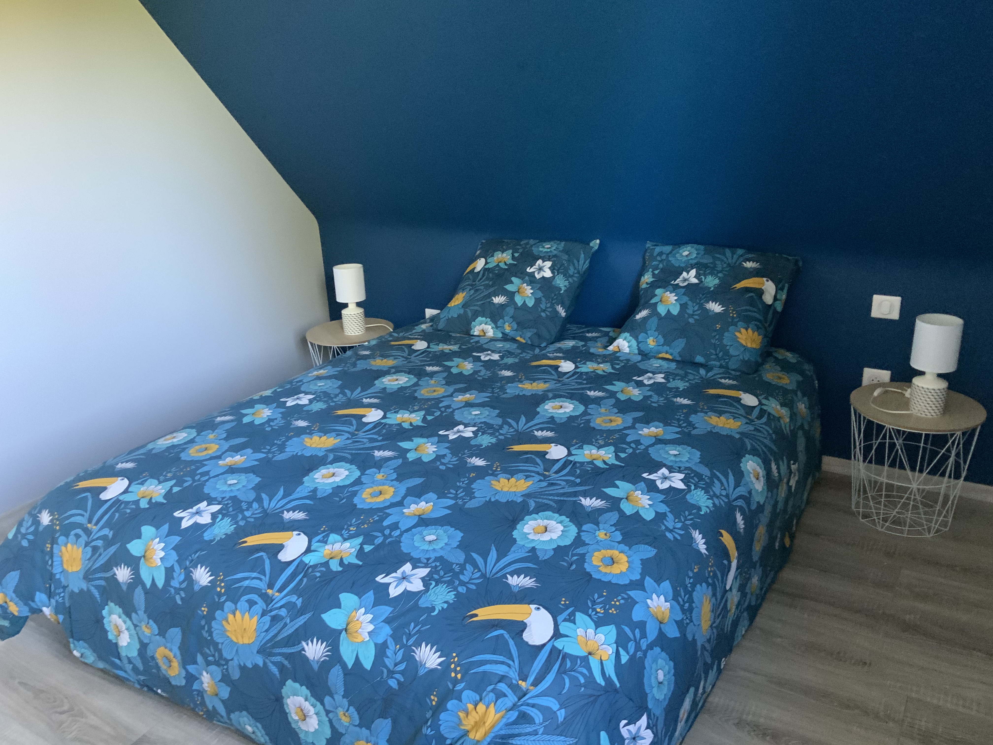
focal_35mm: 29
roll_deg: +2.3
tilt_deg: -20.5
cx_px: 496
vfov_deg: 48.2
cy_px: 372
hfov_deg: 61.7
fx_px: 832
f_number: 1.8
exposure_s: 1/36
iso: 320
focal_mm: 3
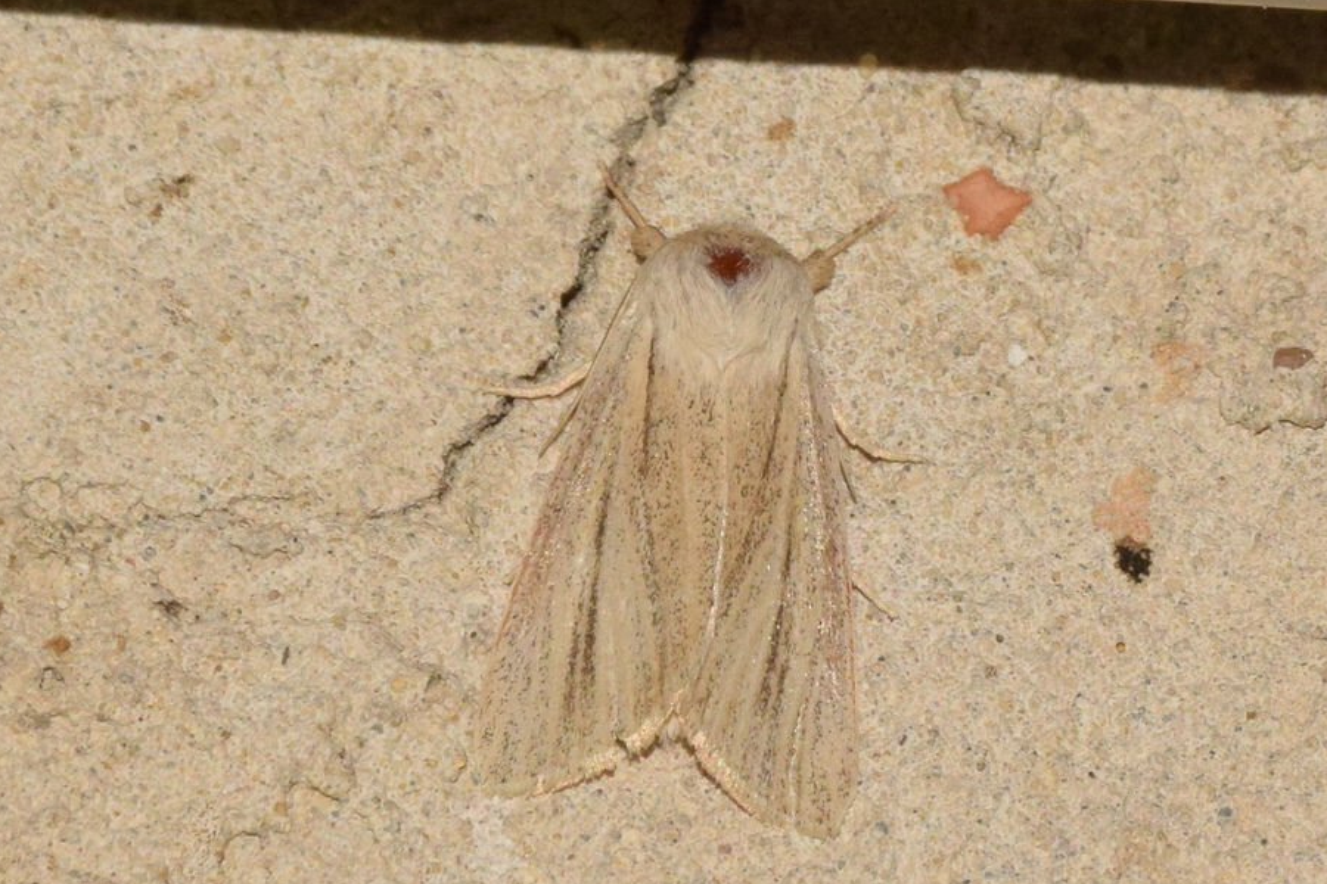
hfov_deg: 9.2
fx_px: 8256
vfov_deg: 6.1
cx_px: 655
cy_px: 467
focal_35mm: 224
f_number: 16
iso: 1000
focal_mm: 140
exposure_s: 1/200
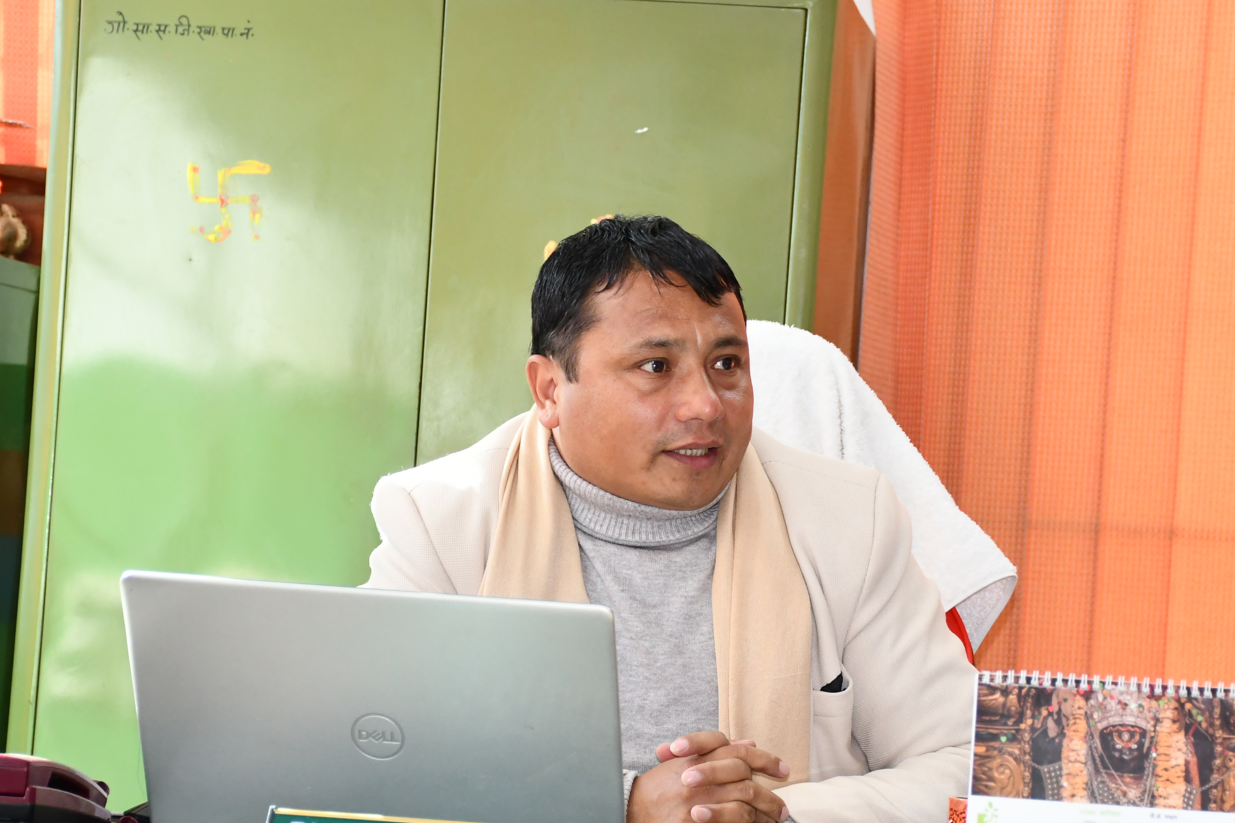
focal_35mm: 111
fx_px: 3807
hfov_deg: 18.4
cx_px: 825
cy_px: 560
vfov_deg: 12.3
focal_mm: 50
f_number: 4.8
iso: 1400
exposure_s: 1/60
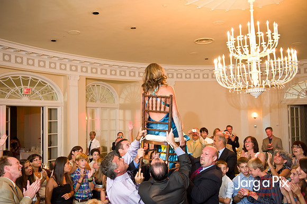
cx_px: 154
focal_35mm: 35
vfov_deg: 37.8
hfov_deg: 54.5
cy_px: 102
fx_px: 298
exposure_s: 1/125
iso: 1600
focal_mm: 35
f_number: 3.2
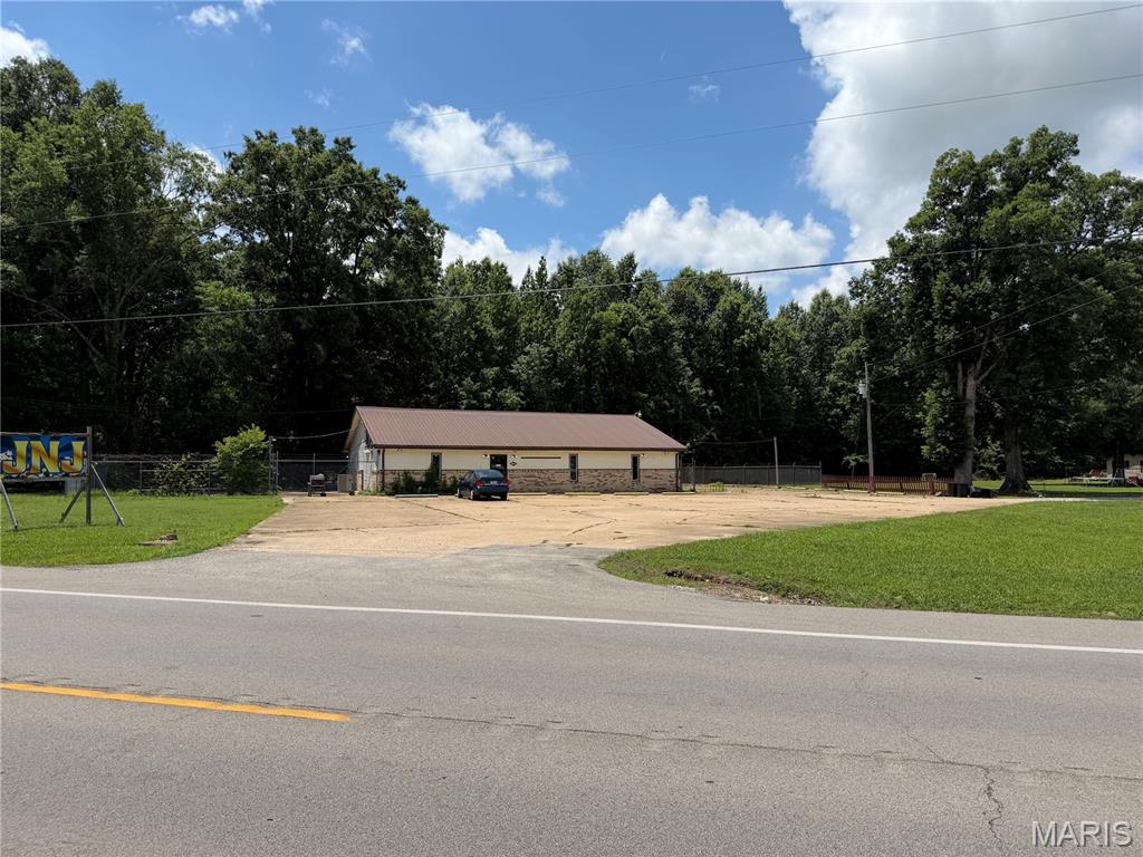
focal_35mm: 24
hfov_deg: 71.6
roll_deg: -0.3
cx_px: 572
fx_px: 792
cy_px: 428
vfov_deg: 56.8
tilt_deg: +4.6
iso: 80
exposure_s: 1/6711
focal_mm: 6.76
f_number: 1.78
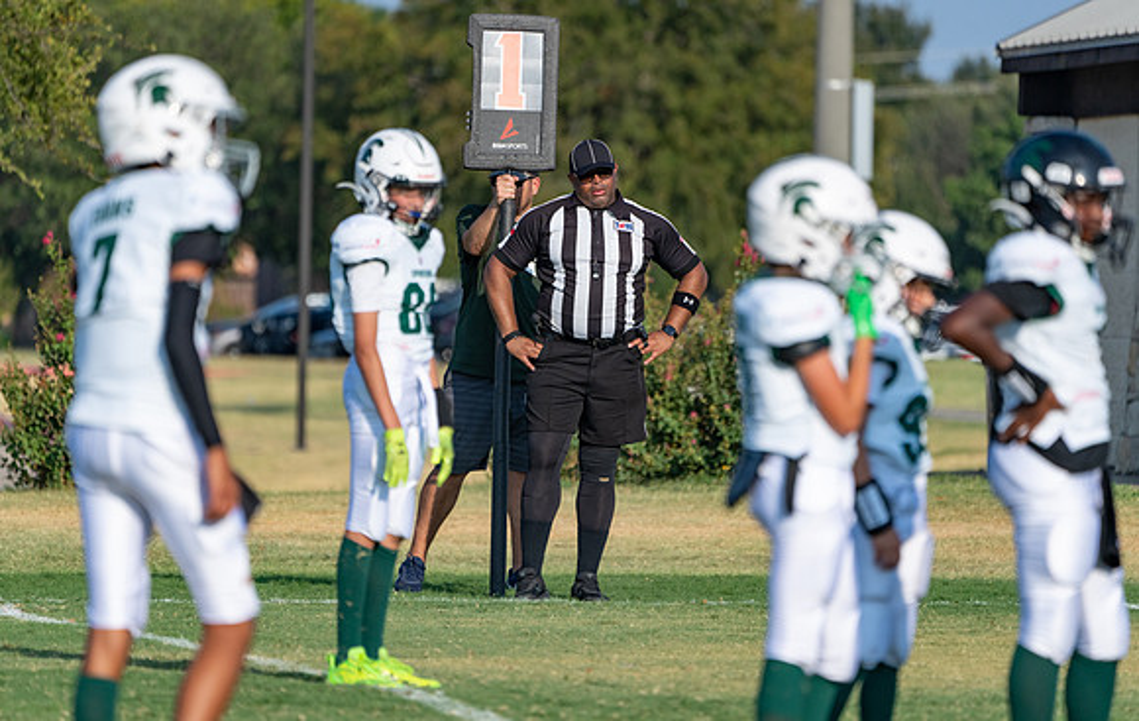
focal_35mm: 421
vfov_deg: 3.1
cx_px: 591
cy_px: 327
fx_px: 13124
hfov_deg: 5.0
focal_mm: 400
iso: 320
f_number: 5.6
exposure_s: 1/2000
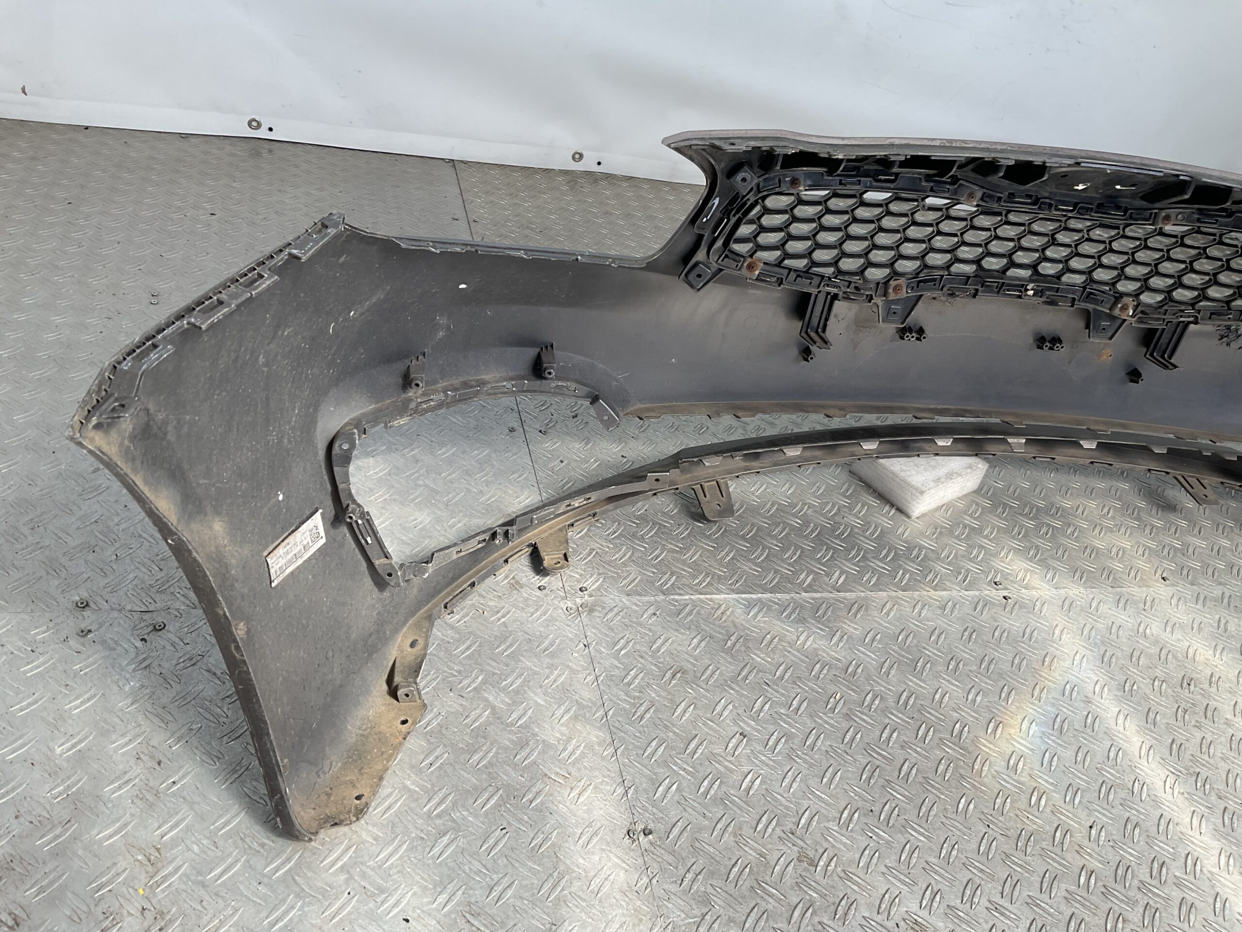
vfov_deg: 48.2
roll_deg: -17.9
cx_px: 621
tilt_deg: -37.0
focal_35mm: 29
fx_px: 1041
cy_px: 466
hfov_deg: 61.7
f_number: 1.8
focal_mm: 3
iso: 16
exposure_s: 1/254
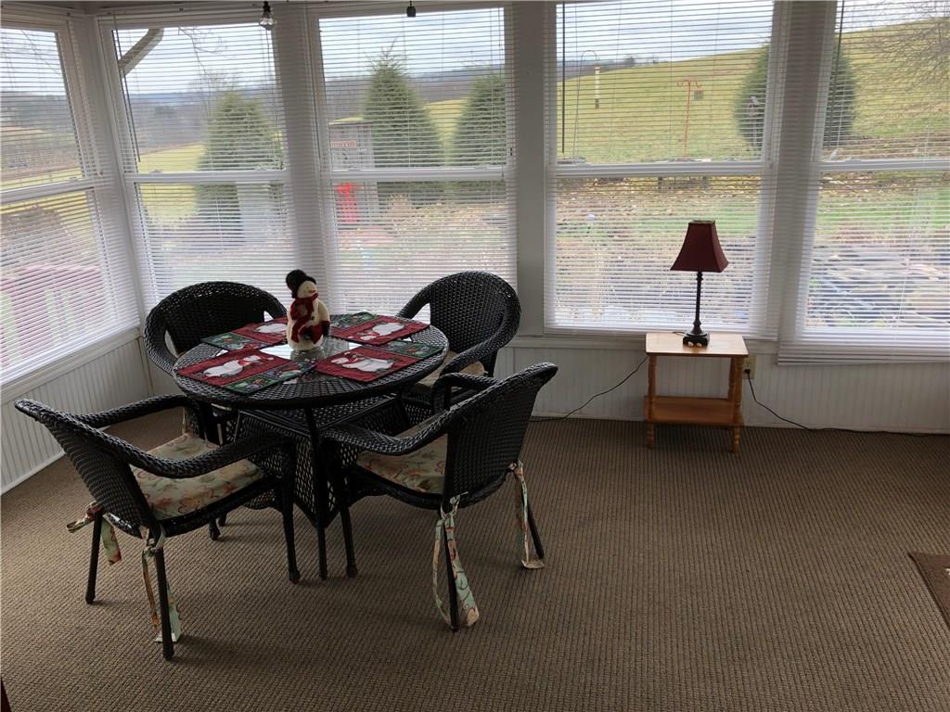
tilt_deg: -19.8
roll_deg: +2.5
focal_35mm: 28
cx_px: 475
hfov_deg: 63.4
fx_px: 768
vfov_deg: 49.7
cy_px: 356
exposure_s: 1/120
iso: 50
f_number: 1.8
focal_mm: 3.99
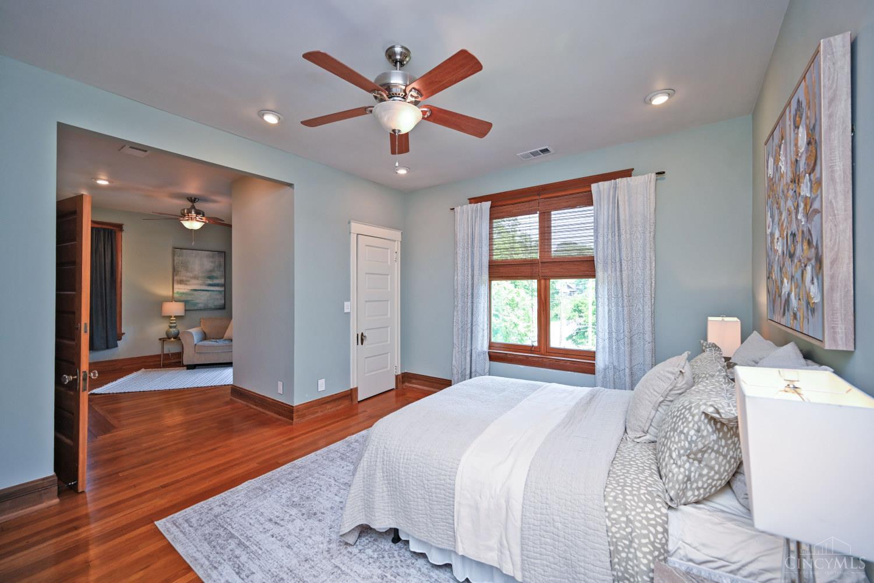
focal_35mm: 14
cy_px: 292
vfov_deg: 81.2
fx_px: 340
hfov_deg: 104.3
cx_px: 437
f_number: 4
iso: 220
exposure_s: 1/60
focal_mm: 14
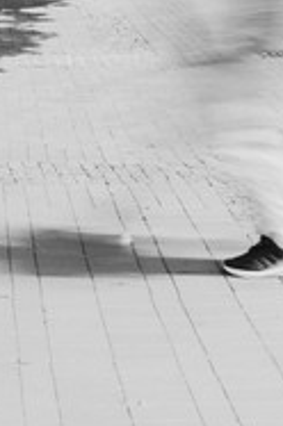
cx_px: -29
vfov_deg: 19.6
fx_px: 1136
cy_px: -130
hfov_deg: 13.9
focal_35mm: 96
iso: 100
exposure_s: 1/2.5
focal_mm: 35
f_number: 8
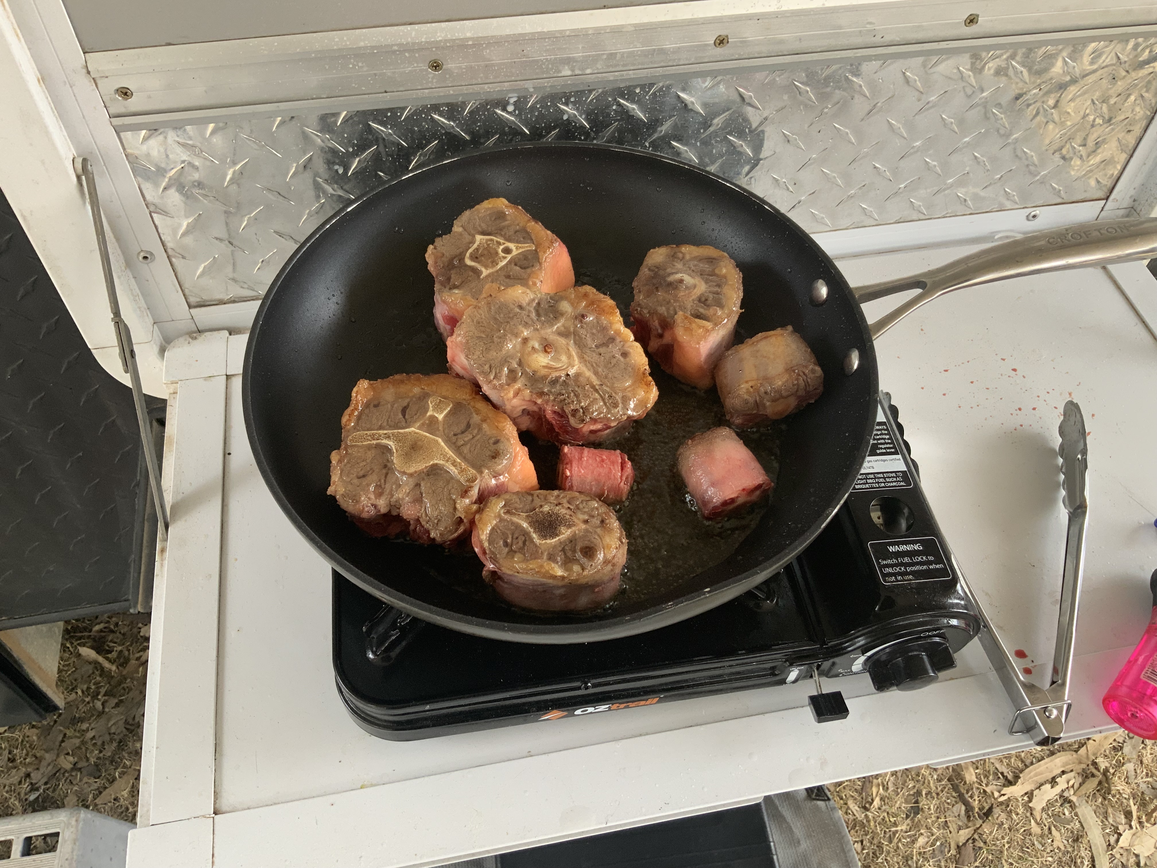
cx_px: 578
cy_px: 434
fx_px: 969
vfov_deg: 48.2
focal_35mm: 29
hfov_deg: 61.7
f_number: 1.8
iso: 64
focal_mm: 3
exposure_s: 1/122
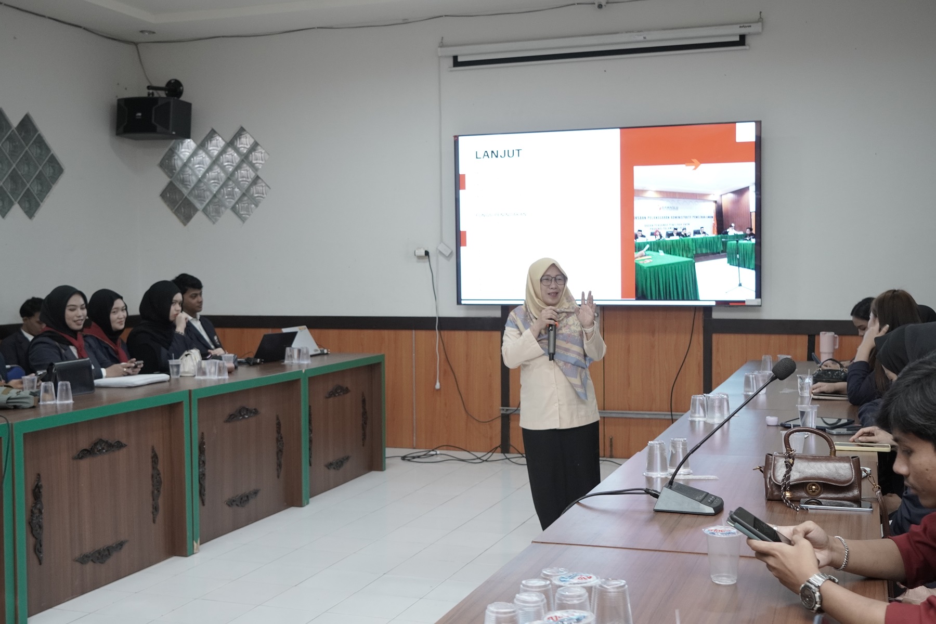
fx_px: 1092
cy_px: 312
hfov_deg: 46.4
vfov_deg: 31.9
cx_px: 468
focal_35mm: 42
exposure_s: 1/60
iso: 1000
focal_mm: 28
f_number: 4
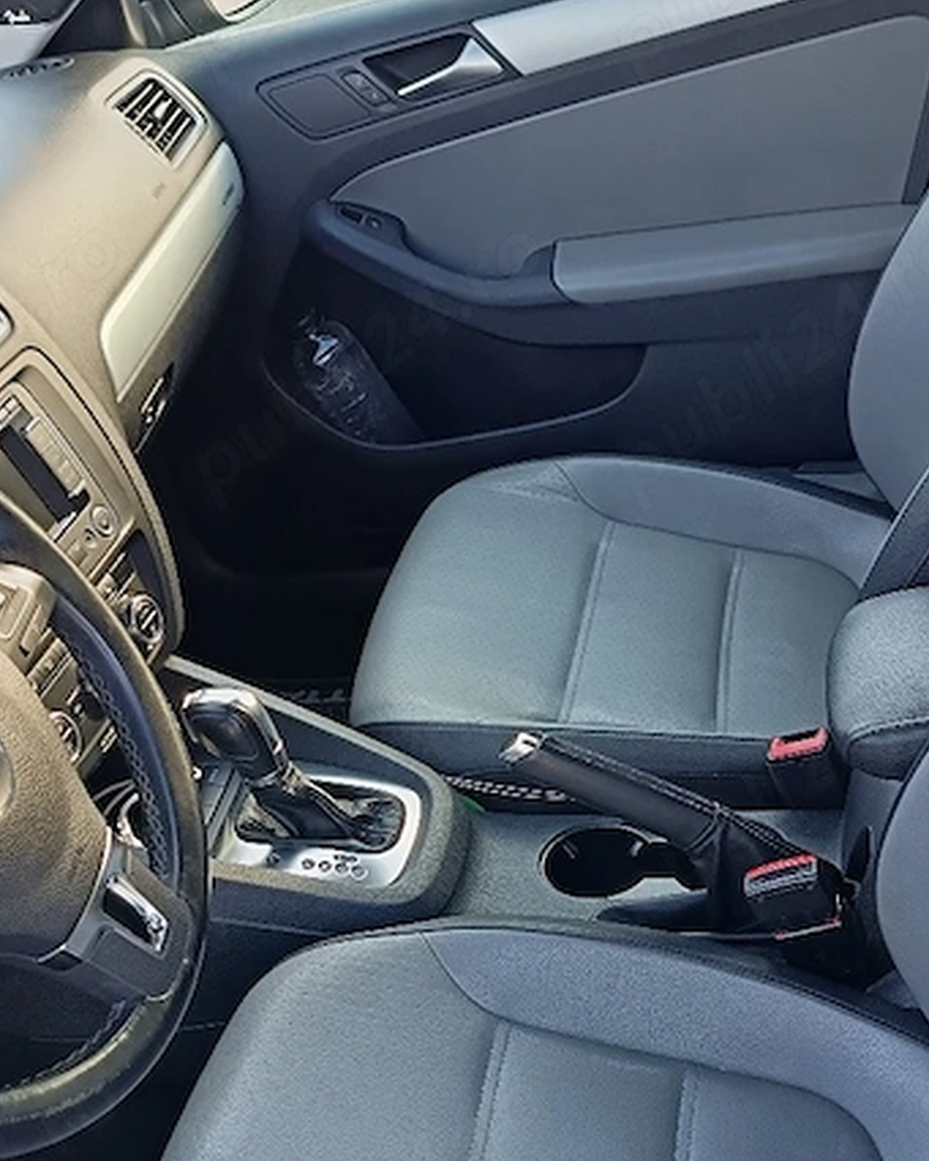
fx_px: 1512
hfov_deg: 34.2
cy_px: 850
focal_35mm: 44
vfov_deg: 41.0
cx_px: 474
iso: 870
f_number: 1.75
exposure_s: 1/100
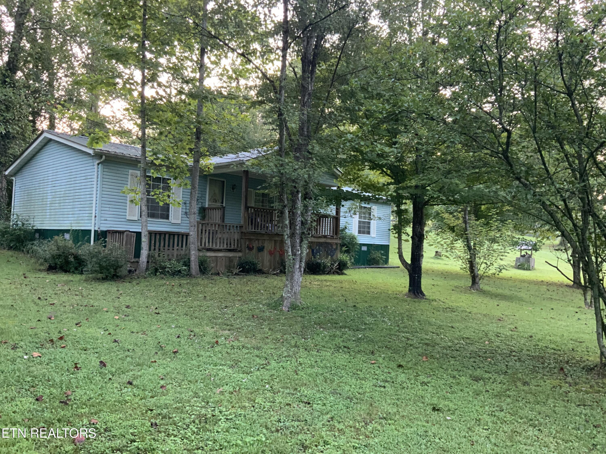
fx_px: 508
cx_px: 303
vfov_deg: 48.2
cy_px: 227
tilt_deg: +1.8
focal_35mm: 29
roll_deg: -1.6
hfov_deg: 61.7
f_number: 1.8
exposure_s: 1/60
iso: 160
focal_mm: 3
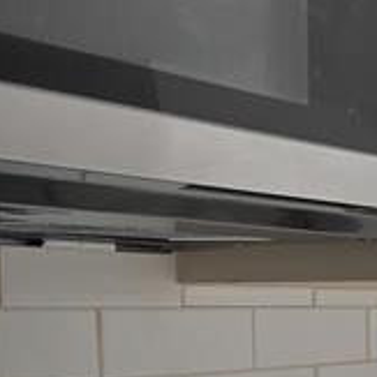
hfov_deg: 10.8
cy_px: 306
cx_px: 1177
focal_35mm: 64
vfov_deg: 26.3
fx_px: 789
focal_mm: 12
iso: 640
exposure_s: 1/4
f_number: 9
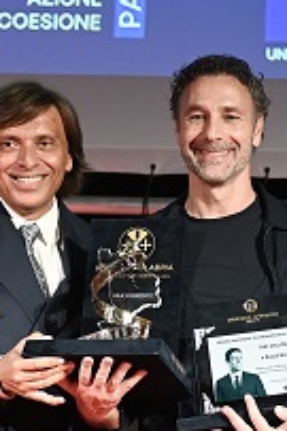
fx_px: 1461
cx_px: 134
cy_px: 308
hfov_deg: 11.2
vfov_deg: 16.7
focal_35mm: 122
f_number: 3.2
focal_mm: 62
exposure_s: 1/100
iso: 2000
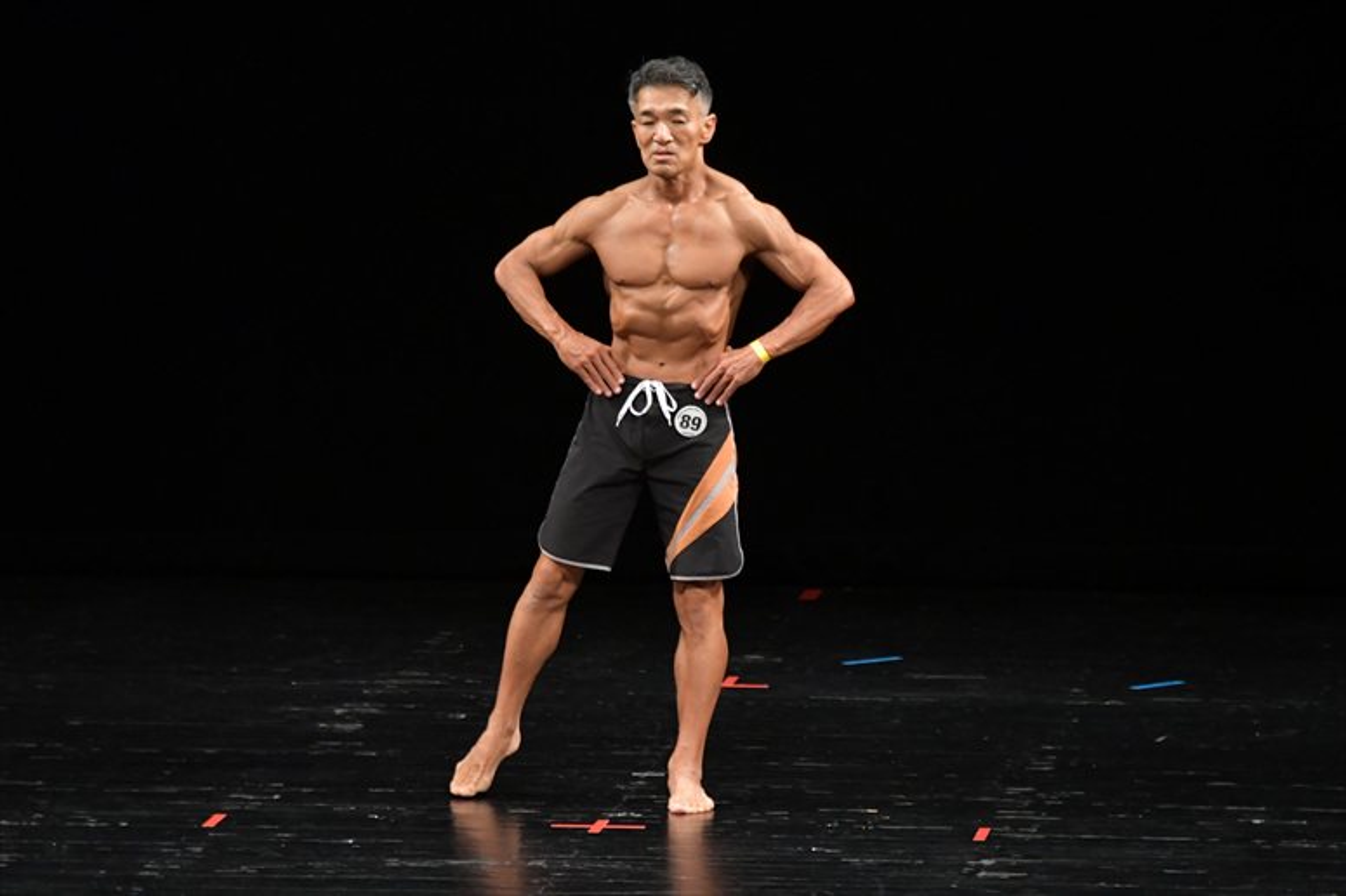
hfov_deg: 7.6
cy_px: 448
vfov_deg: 5.1
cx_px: 673
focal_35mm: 270
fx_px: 10090
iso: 3200
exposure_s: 1/400
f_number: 5.6
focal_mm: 180
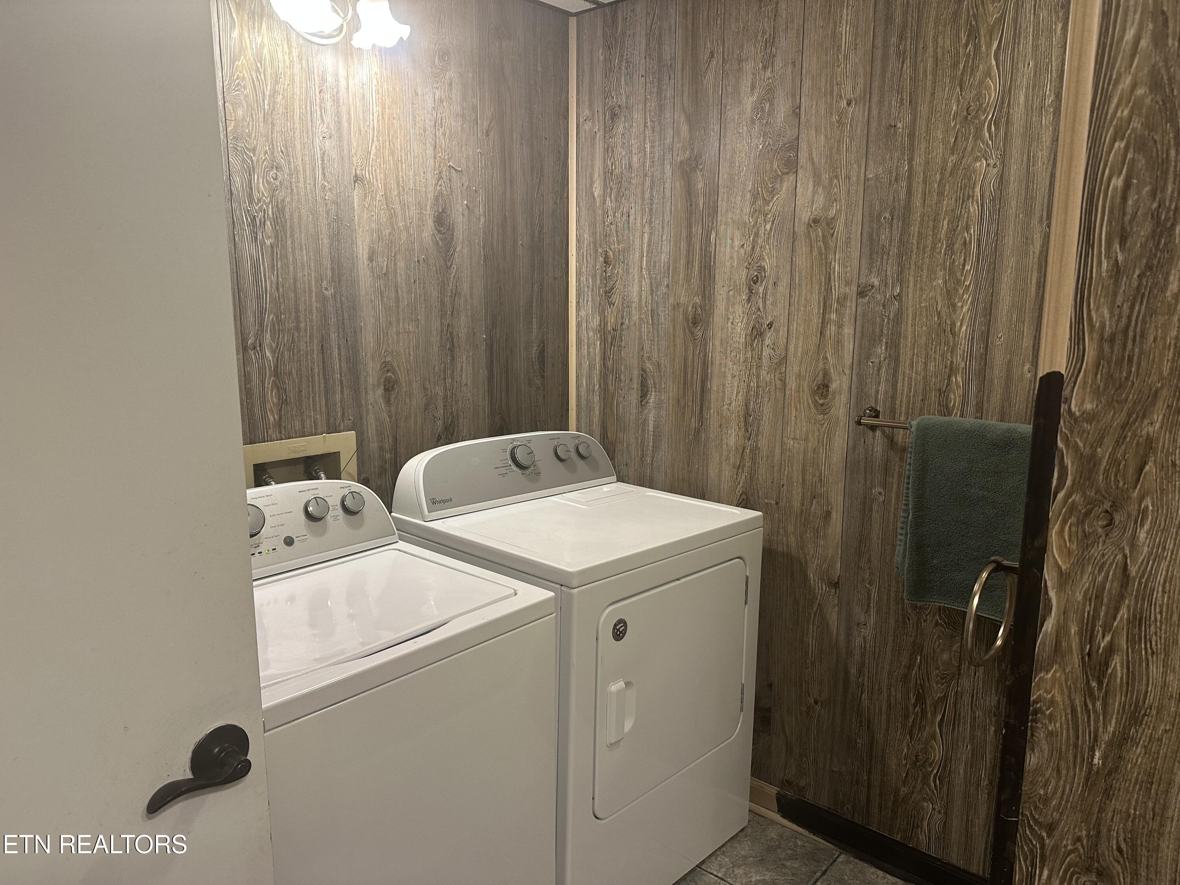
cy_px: 442
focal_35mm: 24
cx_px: 590
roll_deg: +0.0
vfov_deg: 56.8
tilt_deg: -11.5
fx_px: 818
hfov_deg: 71.6
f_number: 1.78
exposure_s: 1/60
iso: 200
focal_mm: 6.86
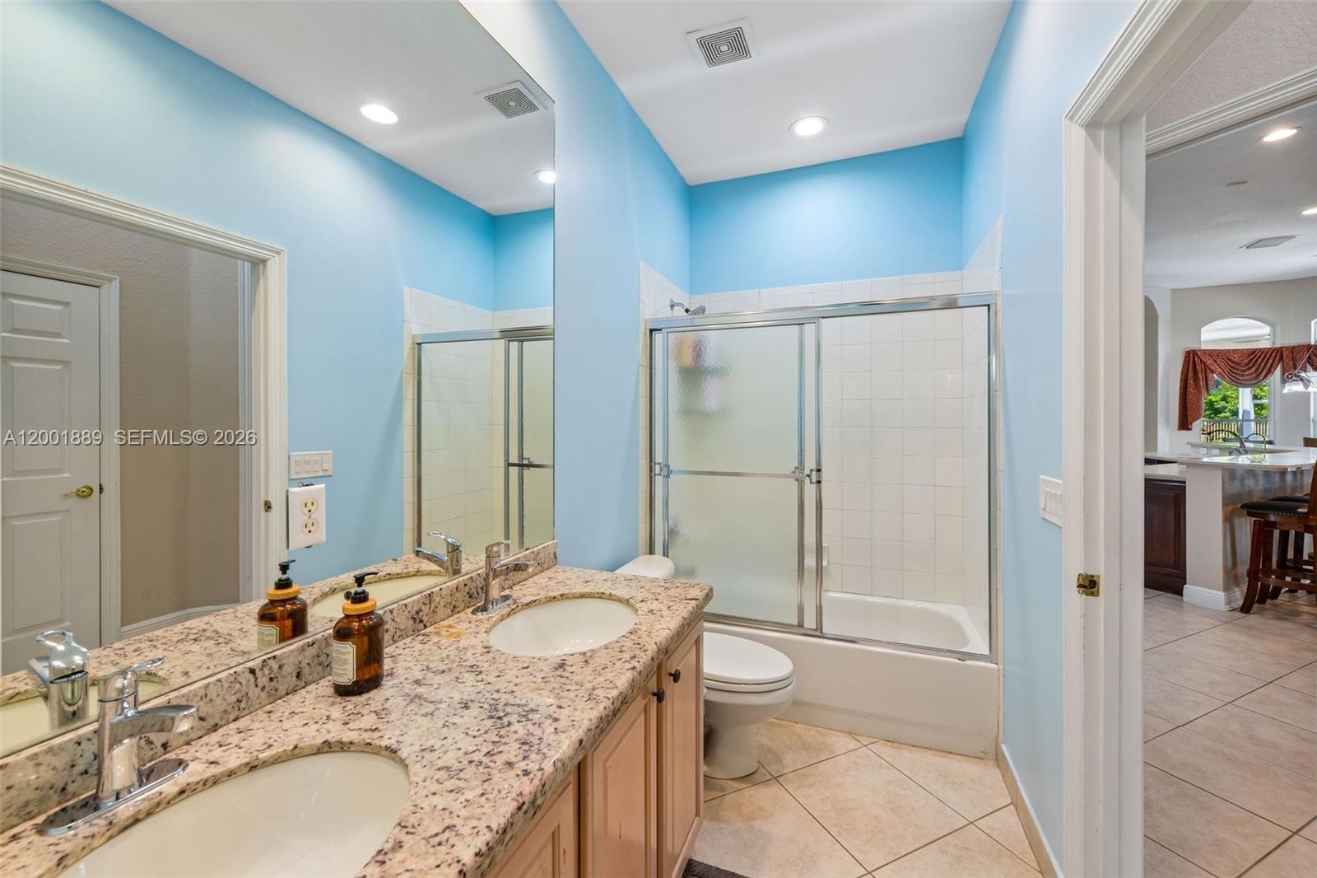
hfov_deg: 104.3
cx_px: 658
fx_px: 512
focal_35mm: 14
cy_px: 439
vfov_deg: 81.2
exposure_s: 1/8
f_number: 9
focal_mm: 14
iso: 200
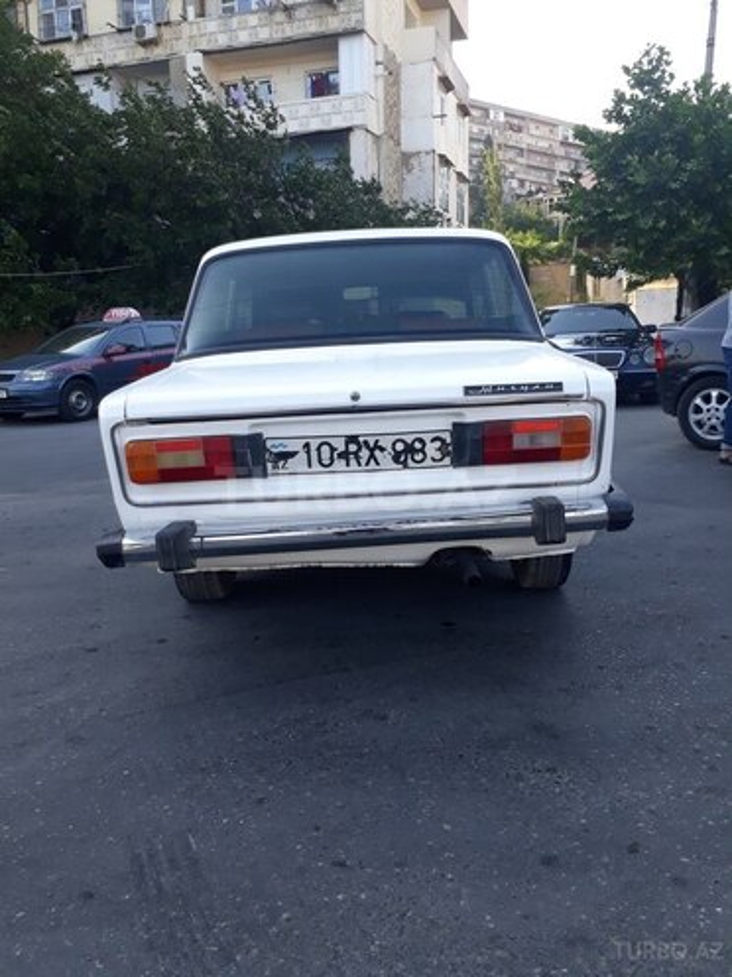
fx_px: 761
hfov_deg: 51.4
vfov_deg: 65.3
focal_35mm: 27
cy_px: 488
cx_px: 366
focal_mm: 3.6
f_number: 1.9
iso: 40
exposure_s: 1/332
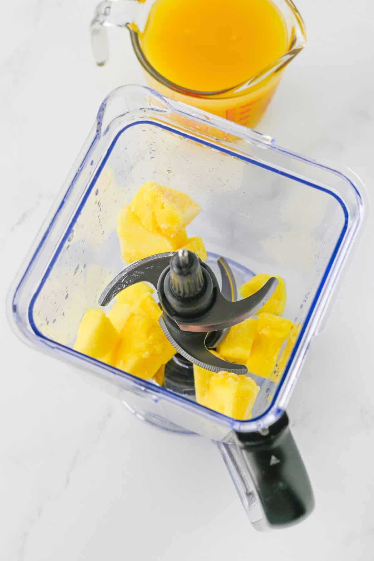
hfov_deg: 27.0
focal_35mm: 50
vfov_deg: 39.6
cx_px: 187
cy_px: 280
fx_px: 780
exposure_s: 1/80
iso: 160
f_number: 6.3
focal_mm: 50
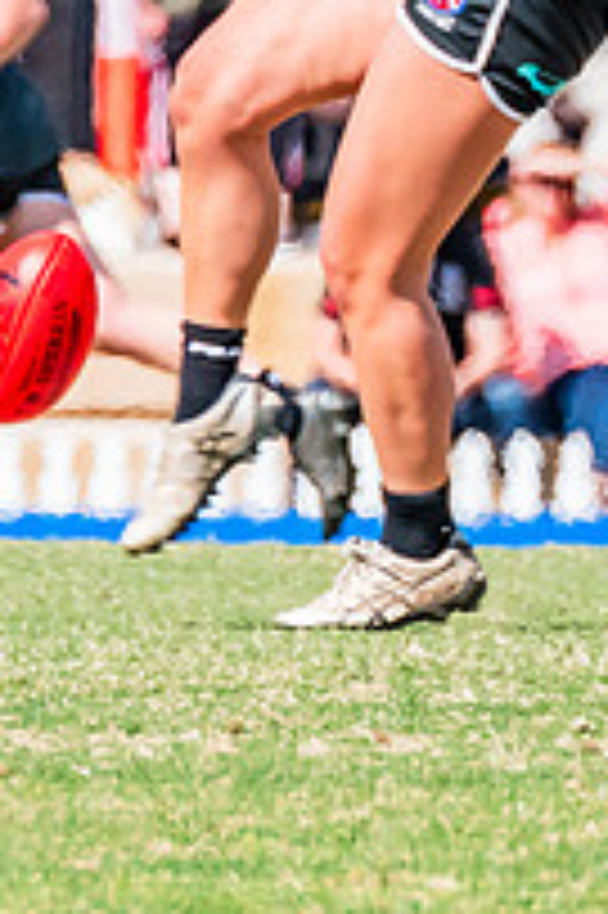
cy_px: -271
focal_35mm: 2198
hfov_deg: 0.6
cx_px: 488
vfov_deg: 0.9
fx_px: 55774
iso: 800
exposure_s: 1/1250
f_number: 10
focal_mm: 420
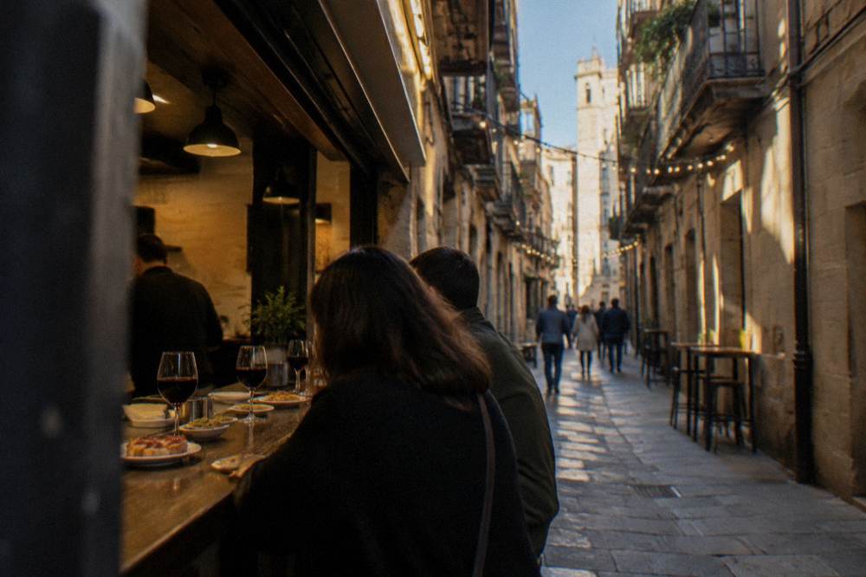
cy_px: 288
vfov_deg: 37.8
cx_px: 433
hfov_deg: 54.5
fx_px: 842
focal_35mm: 35
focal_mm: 35
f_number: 8
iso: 1250
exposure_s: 1/40
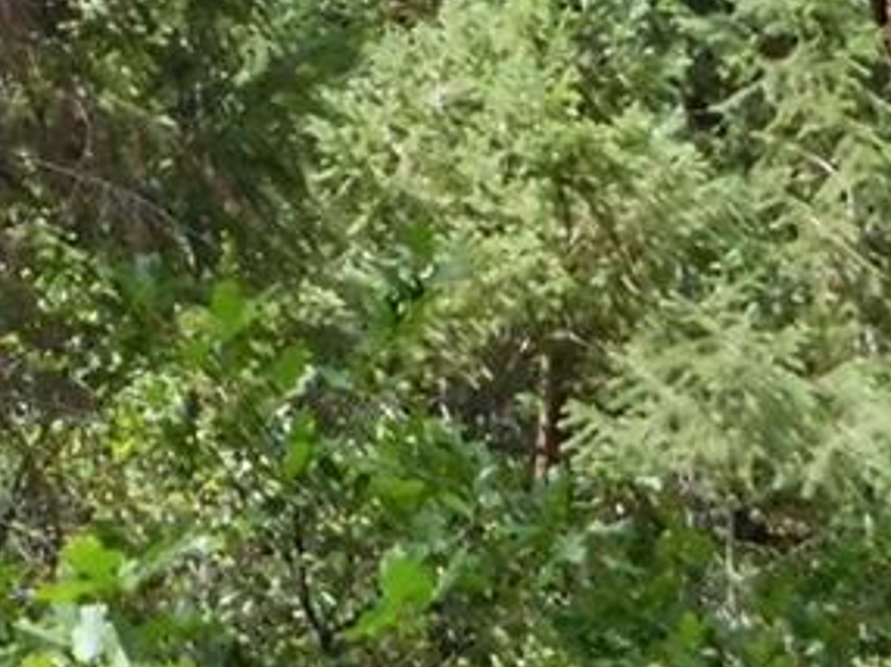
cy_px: -383
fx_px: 2983
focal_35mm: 116
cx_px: -452
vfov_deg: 12.1
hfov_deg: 15.6
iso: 800
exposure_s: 1/1250
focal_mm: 4
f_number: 6
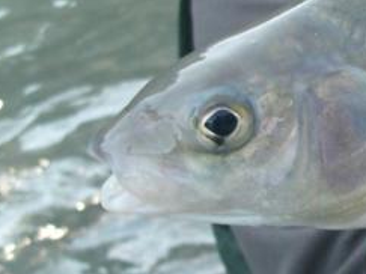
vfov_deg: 11.7
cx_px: 544
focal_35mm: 125
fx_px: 1321
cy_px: -33
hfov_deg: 14.7
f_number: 3.1
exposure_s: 1/100
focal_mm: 6.3
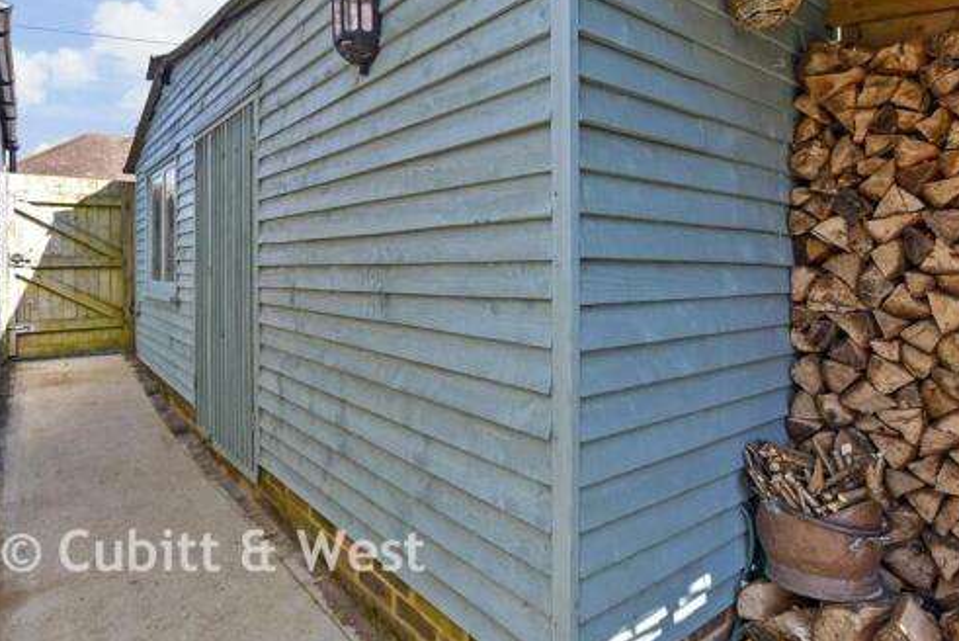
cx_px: 417
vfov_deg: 61.5
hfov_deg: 83.5
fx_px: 533
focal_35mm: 20
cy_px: 259
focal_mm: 10
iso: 160
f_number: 8
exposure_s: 1/125
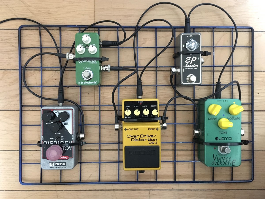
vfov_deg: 48.2
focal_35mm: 29
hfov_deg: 61.7
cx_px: 132
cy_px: 100
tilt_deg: -89.5
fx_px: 222
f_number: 2.2
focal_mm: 4.15
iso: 320
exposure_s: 1/15
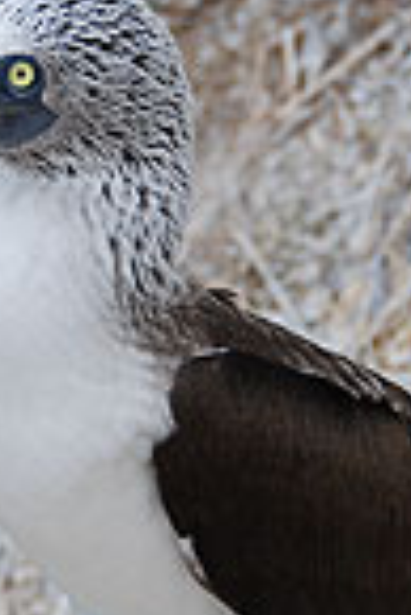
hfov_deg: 3.7
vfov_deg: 5.5
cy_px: 350
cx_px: -165
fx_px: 6372
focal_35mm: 373
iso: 110
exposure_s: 1/500
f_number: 5.3
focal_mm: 80
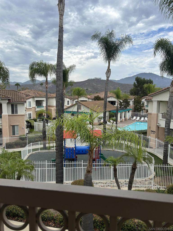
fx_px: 173
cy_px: 116
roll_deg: -0.7
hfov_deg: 53.1
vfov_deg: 67.3
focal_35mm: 26
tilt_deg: -7.3
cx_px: 86
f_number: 1.5
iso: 50
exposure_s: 1/3077
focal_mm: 5.7
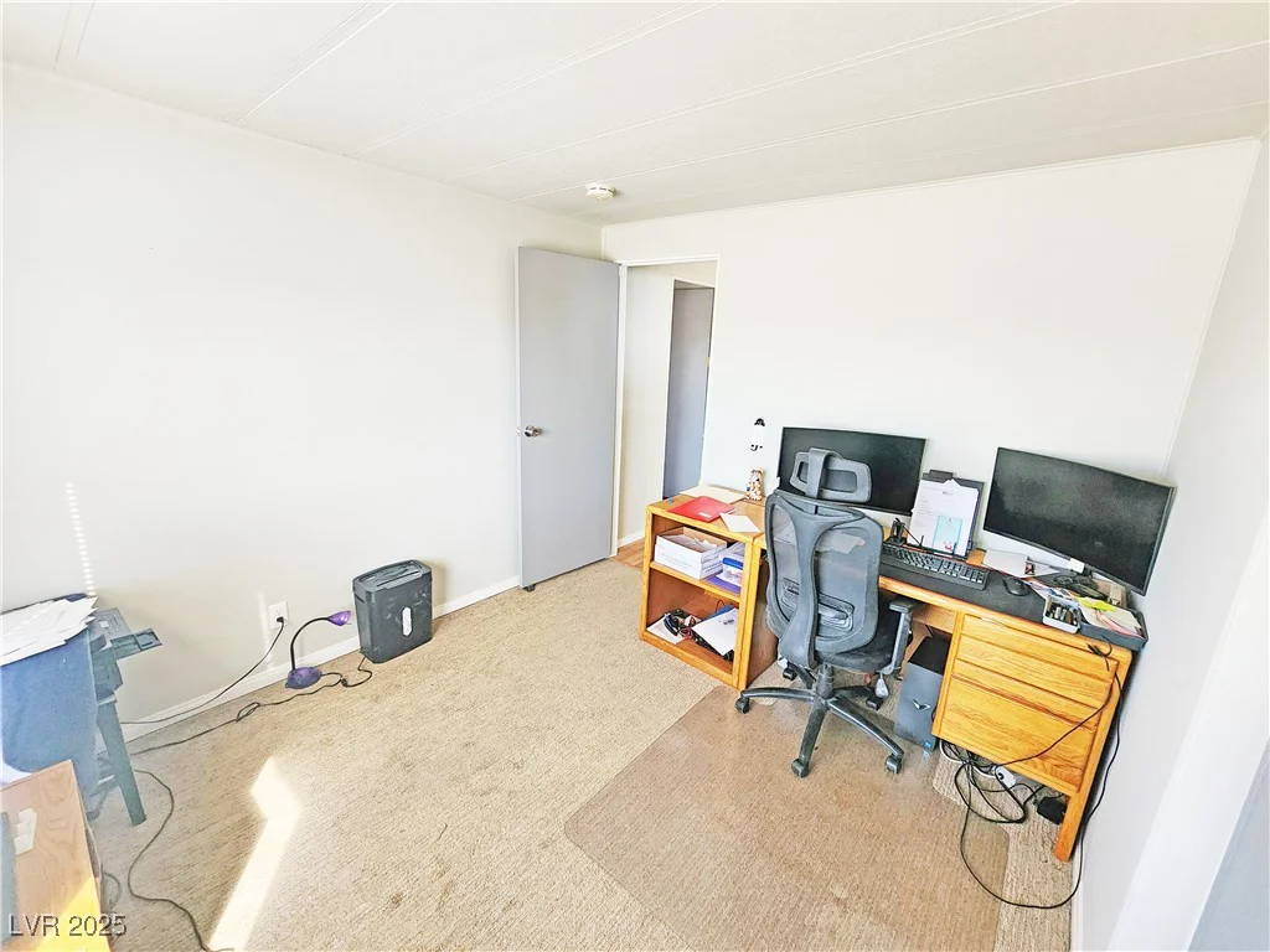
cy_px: 476
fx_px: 477
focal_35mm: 13
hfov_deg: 106.2
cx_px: 635
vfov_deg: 89.9
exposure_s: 1/60
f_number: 2.2
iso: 400
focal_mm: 2.2
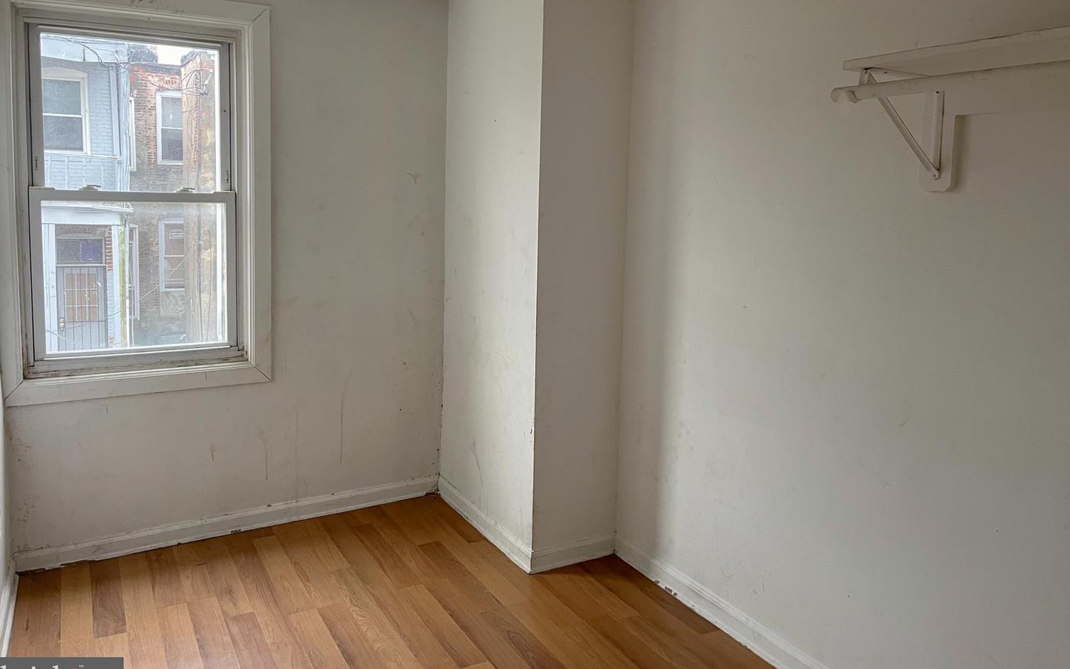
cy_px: 293
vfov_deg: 44.5
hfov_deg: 66.5
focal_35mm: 28
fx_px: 817
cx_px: 535
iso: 100
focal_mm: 5.1
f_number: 1.6
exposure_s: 1/60
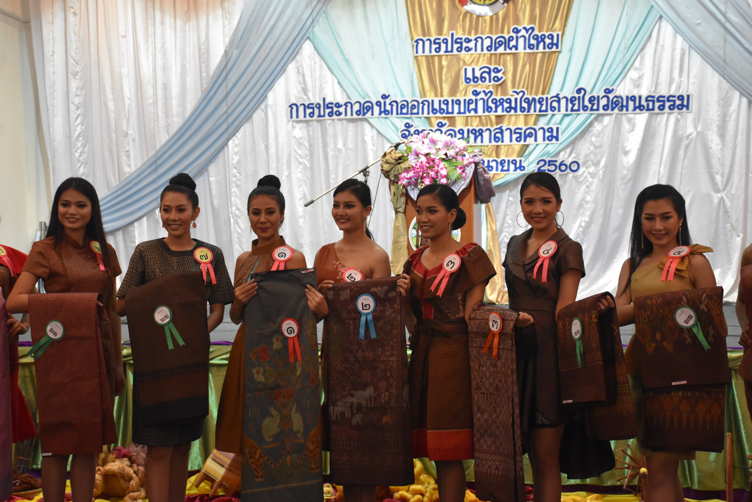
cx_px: 376
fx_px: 1253
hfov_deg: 33.4
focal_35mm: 60
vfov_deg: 22.6
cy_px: 251
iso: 2500
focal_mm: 40
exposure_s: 1/60
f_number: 4.5
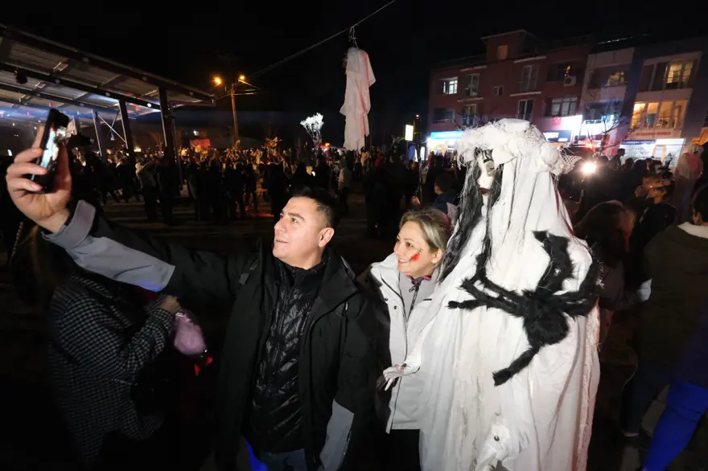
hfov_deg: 100.4
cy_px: 236
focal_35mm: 15
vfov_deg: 77.3
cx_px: 354
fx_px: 295
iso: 10000
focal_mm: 10
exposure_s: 1/80
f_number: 4
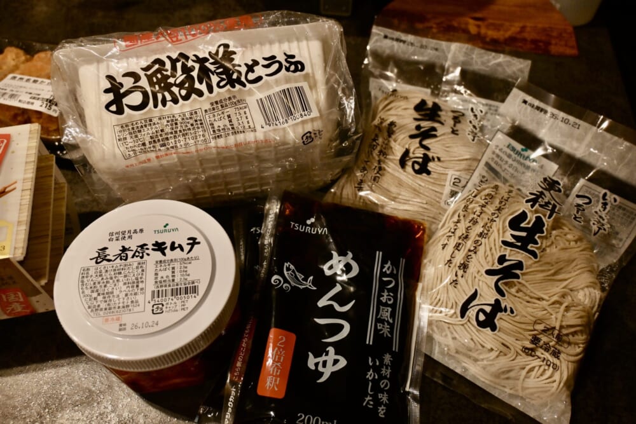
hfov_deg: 60.7
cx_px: 318
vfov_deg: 42.7
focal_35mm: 31
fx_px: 543
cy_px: 212
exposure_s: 1/125
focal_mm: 20.5
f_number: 3.8
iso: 500
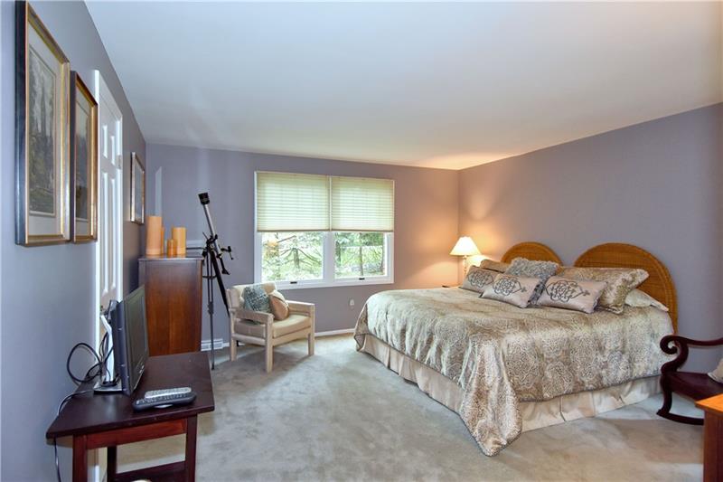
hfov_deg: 90.0
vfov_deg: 67.4
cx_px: 362
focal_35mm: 18
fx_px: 361
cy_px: 241
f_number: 4
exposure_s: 1/60
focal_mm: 12
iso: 900
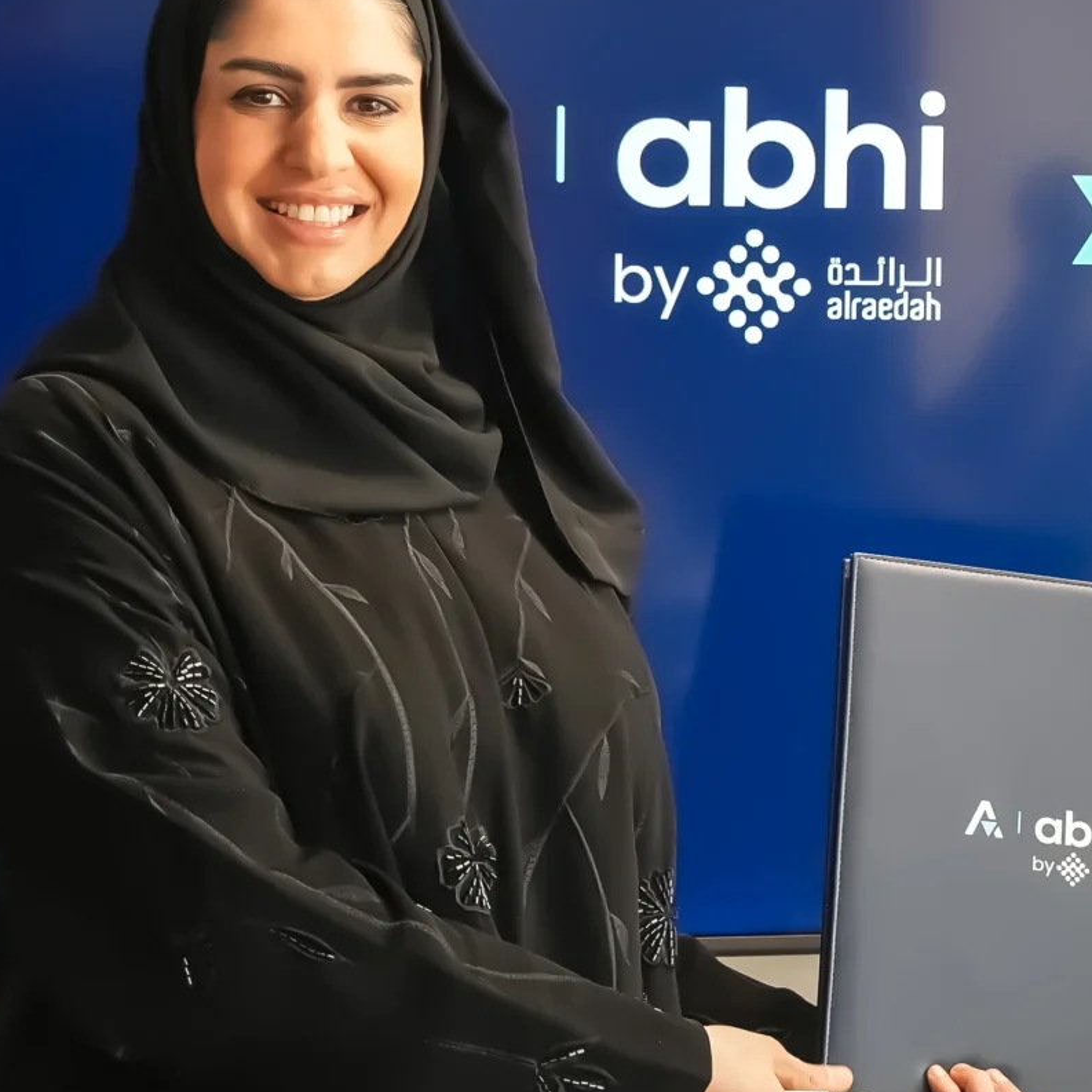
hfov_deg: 13.1
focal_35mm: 131
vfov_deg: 13.3
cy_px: 454
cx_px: 1161
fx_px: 4682
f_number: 4
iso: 1000
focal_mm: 47.8
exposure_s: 1/125
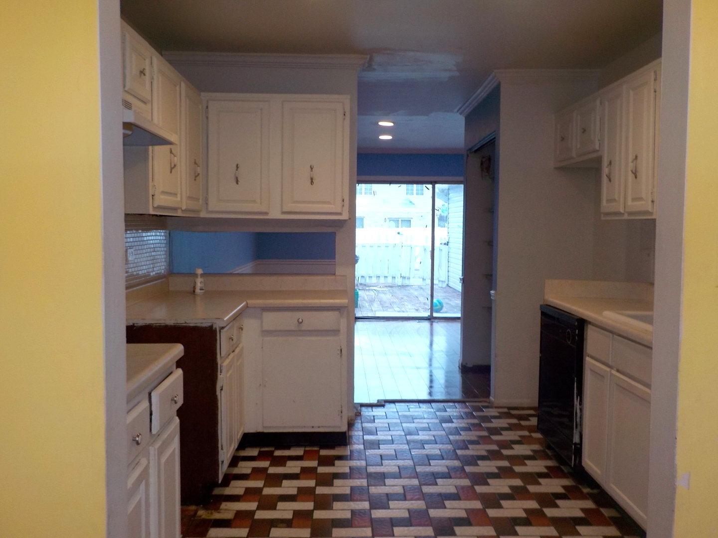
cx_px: 359
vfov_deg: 46.8
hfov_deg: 60.0
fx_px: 622
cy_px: 269
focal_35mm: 30
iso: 180
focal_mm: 4.1
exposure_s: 1/30
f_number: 3.3
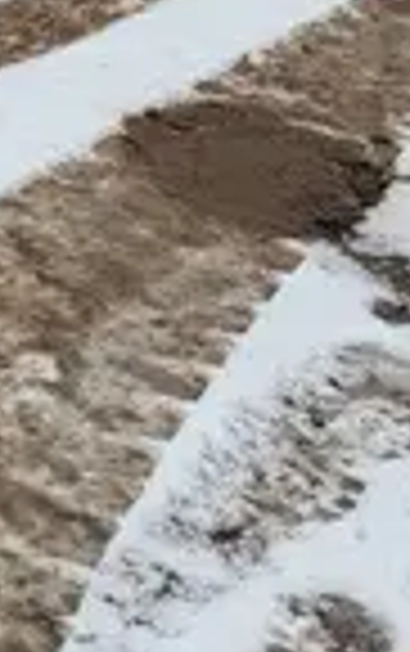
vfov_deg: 13.6
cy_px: -492
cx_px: -671
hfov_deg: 8.4
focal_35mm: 139
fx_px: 2478
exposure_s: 1/159
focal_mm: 5.4
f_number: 1.8
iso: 40
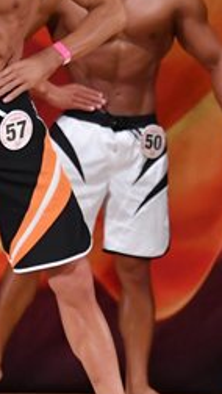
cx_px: -259
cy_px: 136
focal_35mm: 772
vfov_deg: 2.8
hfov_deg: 1.6
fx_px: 8068
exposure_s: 1/400
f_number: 5.6
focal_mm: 160
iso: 3200
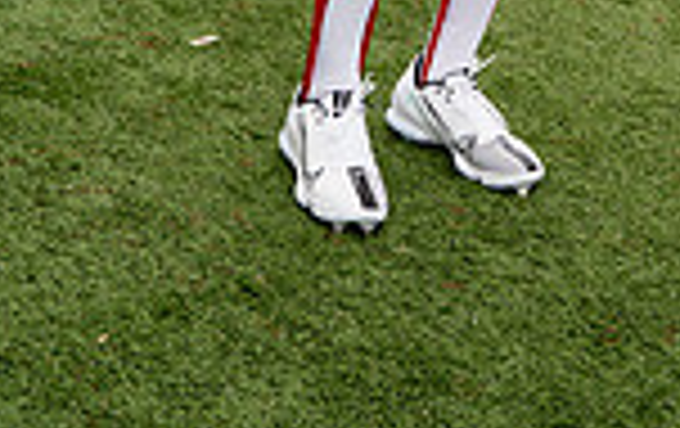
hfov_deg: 19.3
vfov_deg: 10.8
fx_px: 1968
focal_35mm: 106
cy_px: -550
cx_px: 612
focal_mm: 35
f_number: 5
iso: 64
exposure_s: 1/125
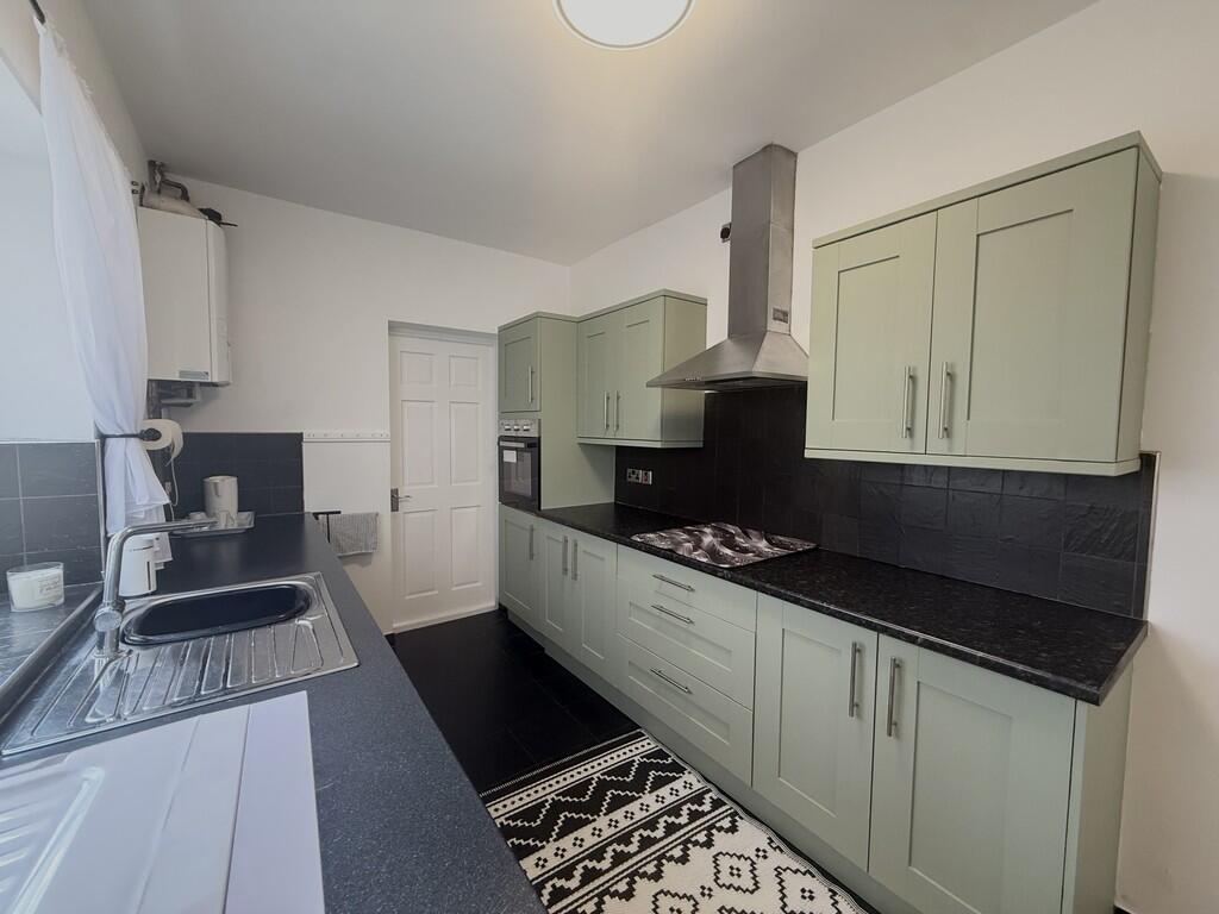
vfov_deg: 85.7
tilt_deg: -2.9
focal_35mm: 14
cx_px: 610
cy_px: 457
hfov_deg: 102.1
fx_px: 493
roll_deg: -0.6
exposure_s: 1/100
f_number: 2.2
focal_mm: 2.22
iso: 250
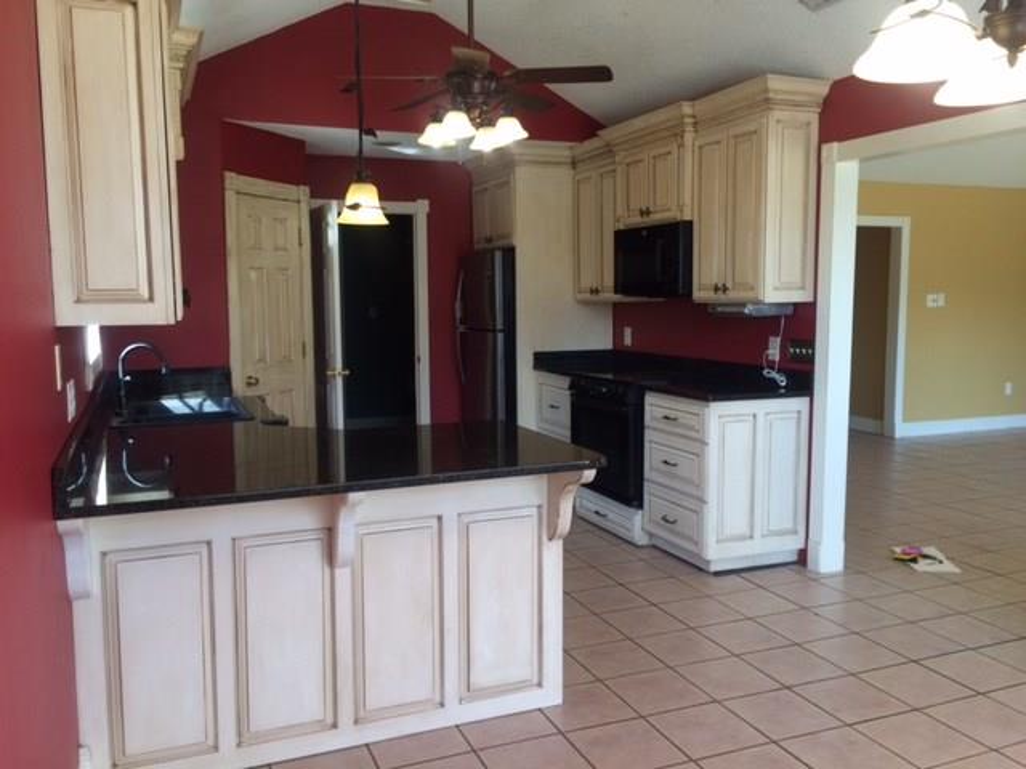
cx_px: 513
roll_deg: +0.9
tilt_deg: -6.4
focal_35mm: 29
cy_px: 384
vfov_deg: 48.2
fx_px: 860
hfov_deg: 61.7
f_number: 2.2
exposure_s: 1/60
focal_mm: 4.15
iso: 50
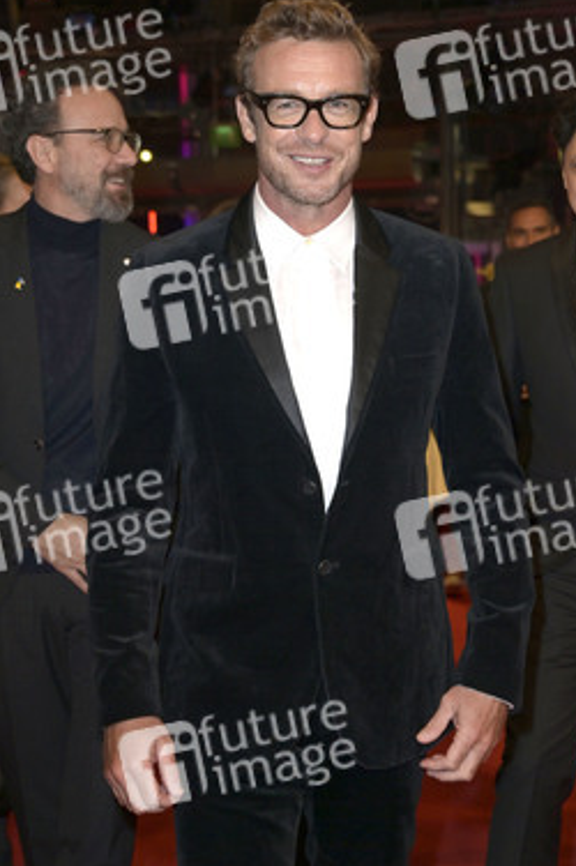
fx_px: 1996
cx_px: 304
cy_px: 410
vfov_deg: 24.5
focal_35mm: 83
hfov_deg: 16.4
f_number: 6.3
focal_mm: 78
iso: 1250
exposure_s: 1/250
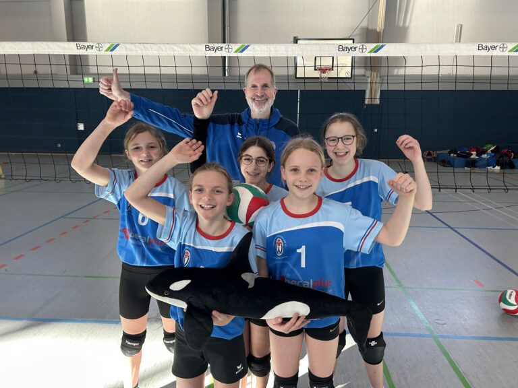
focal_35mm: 26
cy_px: 194
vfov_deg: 53.1
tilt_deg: -11.9
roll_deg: +0.5
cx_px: 259
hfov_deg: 67.3
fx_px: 389
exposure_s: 1/119
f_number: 1.5
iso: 125
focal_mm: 5.7
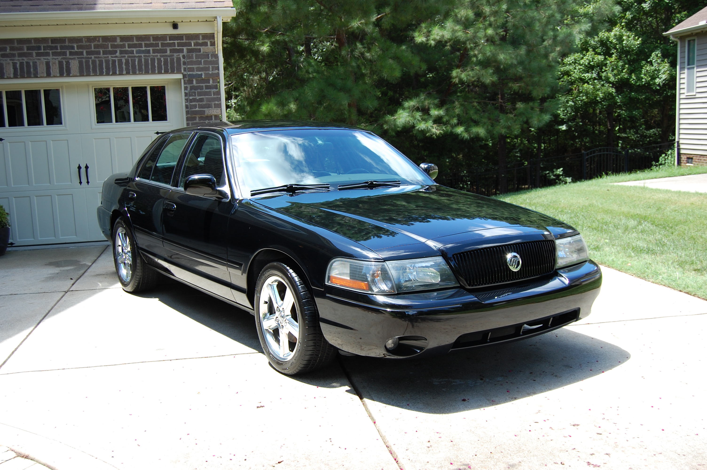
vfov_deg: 34.1
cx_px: 354
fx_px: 765
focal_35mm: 39
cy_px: 235
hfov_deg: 49.6
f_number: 6.3
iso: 200
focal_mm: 26
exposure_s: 1/160
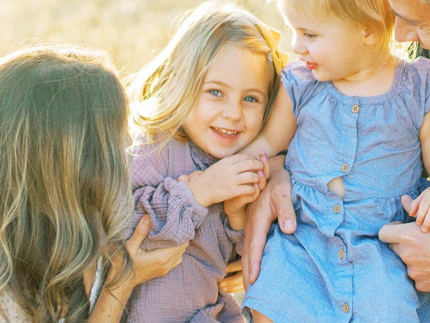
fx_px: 1851
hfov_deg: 13.2
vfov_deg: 9.9
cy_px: 297
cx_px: 253
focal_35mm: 149
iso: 400
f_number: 1.8
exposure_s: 1/2500
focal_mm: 55
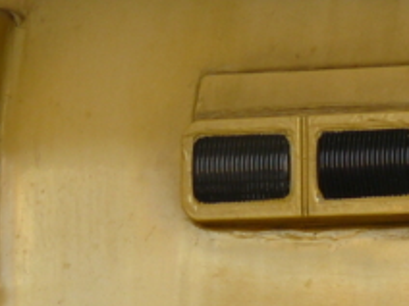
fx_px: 5919
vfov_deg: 3.0
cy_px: 212
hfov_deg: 4.0
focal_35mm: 501
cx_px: 301
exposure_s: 1/40
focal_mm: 24.6
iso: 100
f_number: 3.3
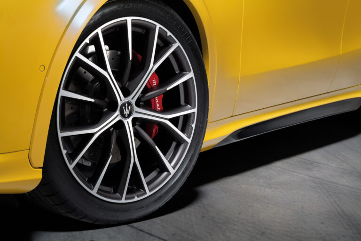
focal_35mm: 84
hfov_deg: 24.2
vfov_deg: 16.3
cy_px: 120
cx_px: 180
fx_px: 842
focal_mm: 84
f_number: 10
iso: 50
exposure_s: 15
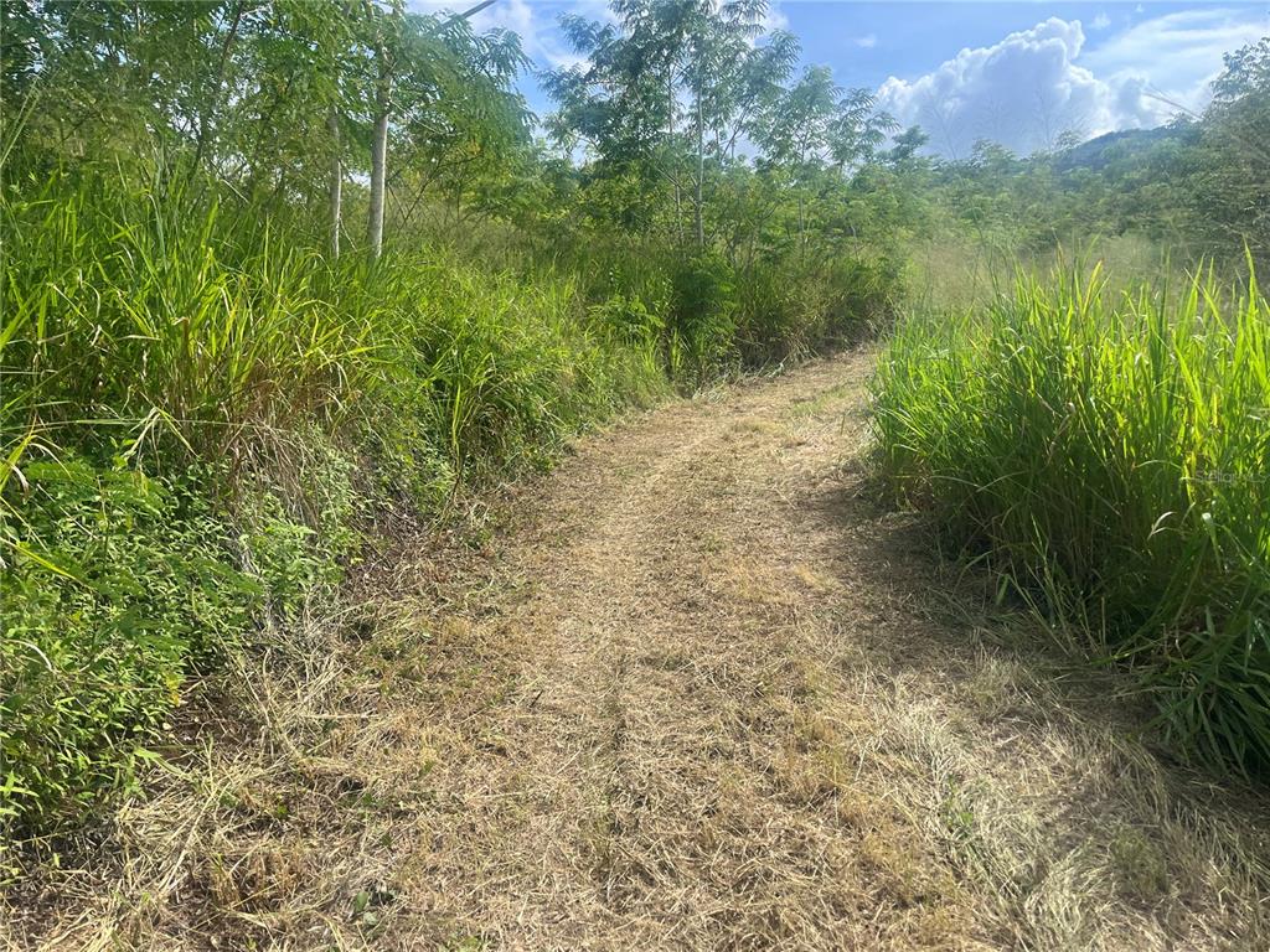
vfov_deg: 53.1
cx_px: 635
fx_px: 954
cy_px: 476
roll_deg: +4.8
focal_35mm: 26
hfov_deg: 67.3
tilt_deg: -5.6
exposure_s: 1/1802
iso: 50
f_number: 1.6
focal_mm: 5.1
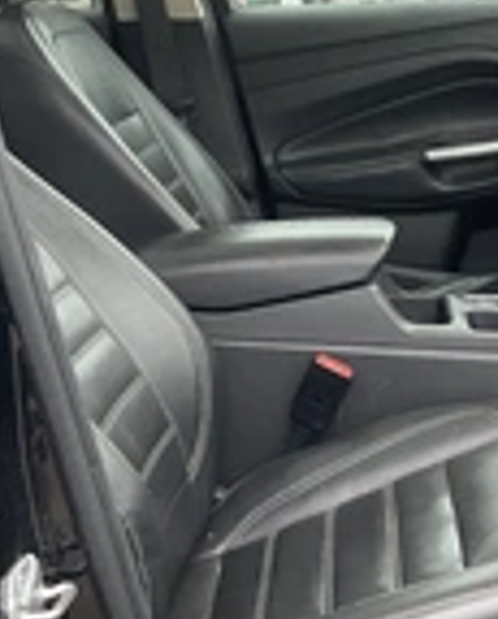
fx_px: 1451
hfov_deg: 19.4
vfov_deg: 24.0
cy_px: 212
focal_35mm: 79
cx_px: 333
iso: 32
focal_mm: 3
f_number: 1.8
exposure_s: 1/148
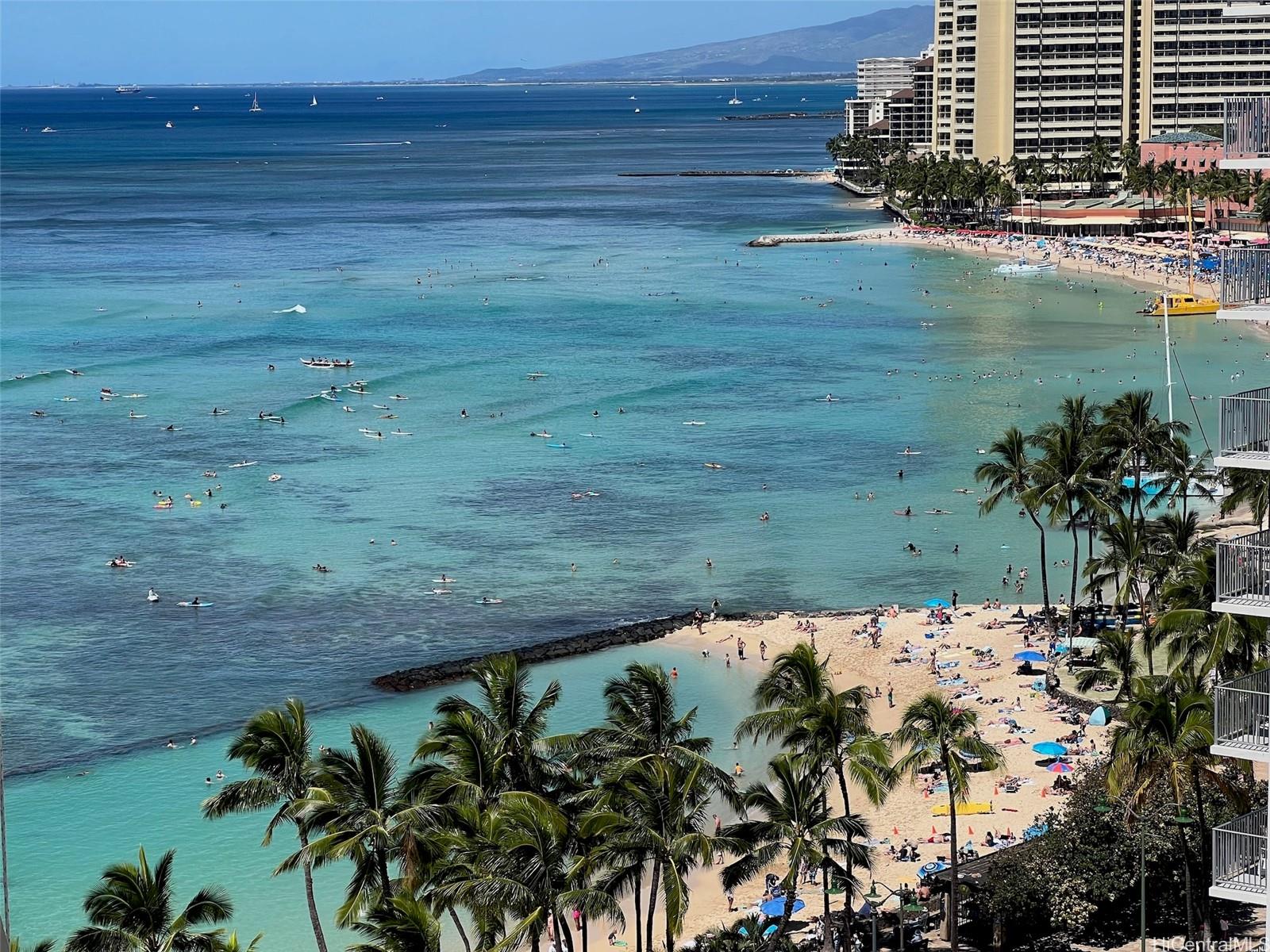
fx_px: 2825
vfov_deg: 19.1
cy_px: 476
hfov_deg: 25.3
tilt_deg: -8.0
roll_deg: +0.7
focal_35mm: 77
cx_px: 635
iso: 32
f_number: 2.8
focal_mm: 9
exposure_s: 1/1220
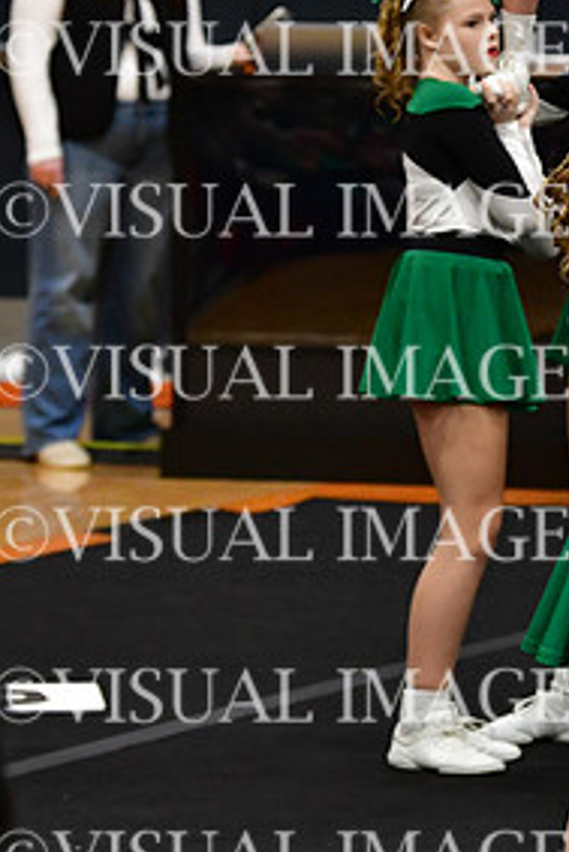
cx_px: 574
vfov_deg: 5.0
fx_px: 9803
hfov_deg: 3.3
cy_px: 129
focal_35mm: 414
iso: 4000
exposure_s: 1/500
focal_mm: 135
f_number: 3.5
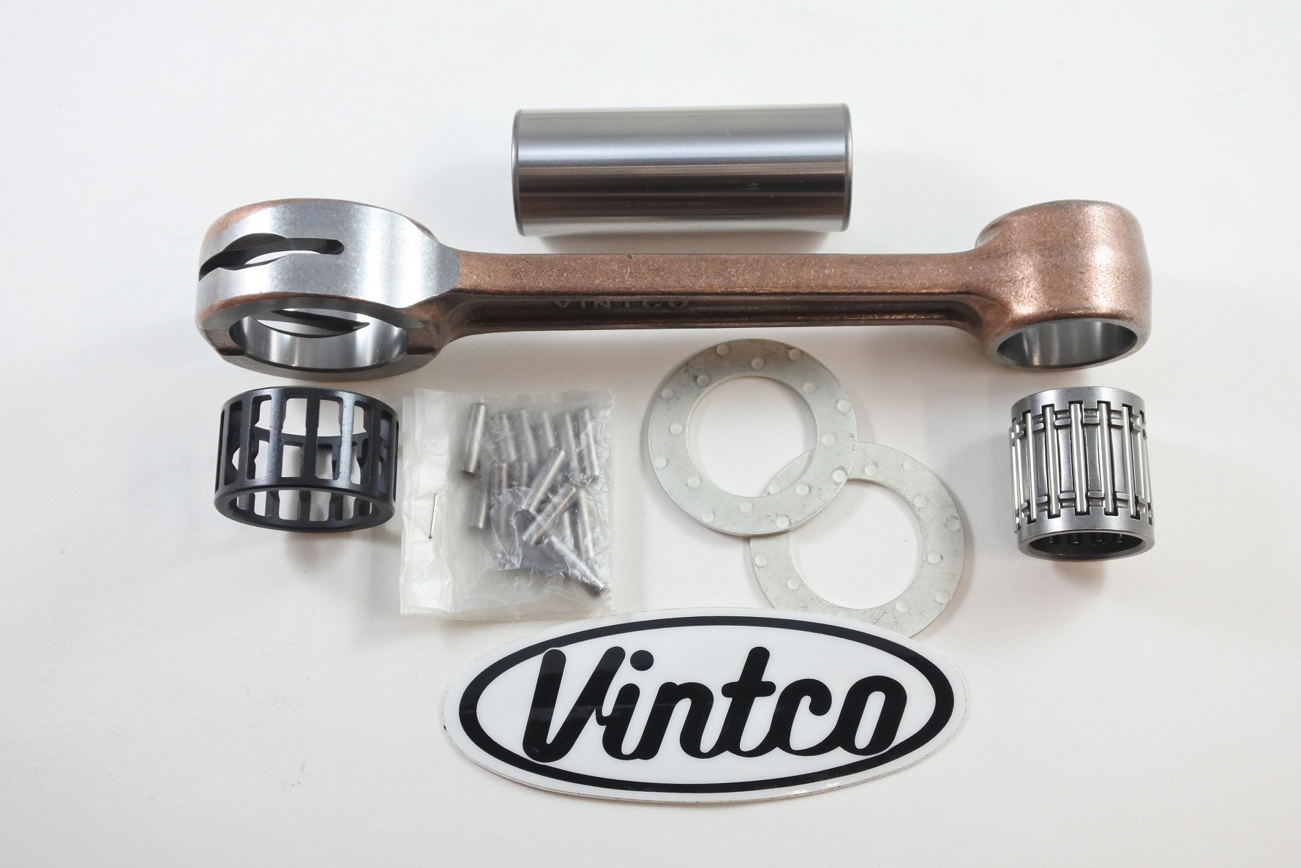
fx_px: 1554
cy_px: 434
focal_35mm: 43
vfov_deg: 31.2
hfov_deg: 45.4
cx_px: 650
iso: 720
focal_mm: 16.1
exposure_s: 1/125
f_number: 4.5
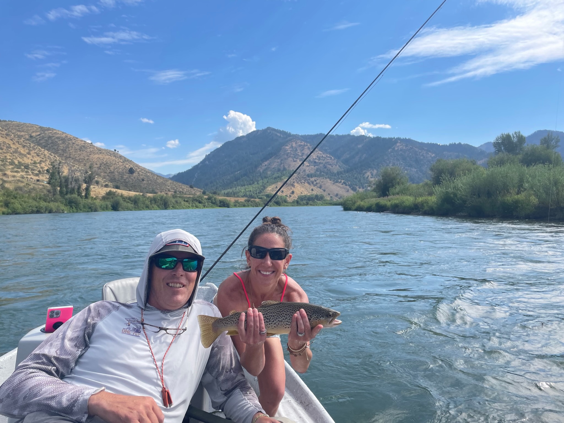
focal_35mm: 26
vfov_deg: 53.1
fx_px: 424
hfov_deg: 67.3
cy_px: 212
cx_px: 282
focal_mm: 4.2
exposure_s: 1/2959
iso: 32
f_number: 1.6
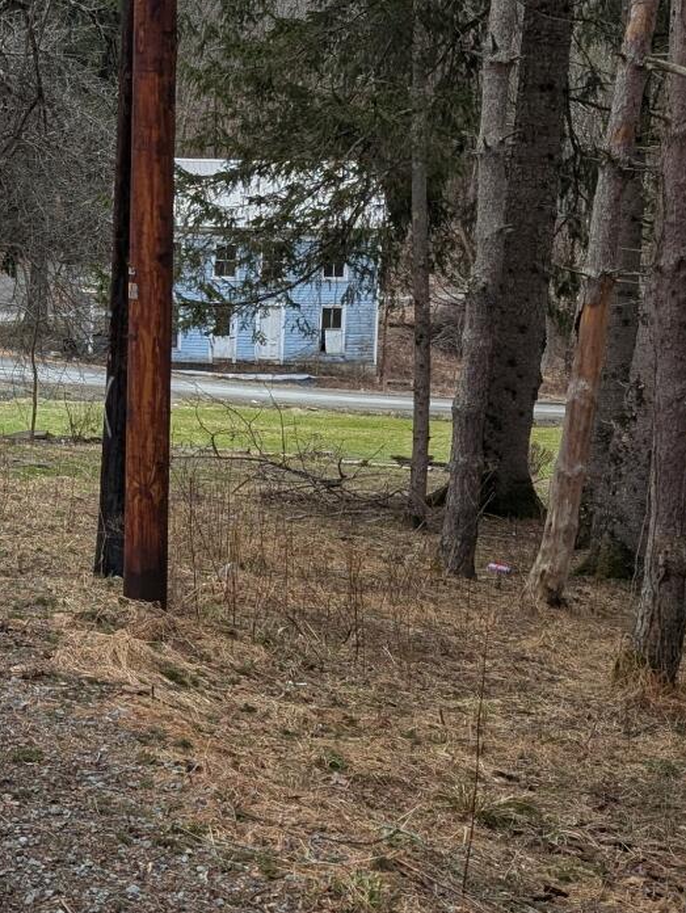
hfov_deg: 20.5
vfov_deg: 27.9
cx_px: -28
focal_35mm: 69
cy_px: 273
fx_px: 1821
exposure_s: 1/827
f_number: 1.68
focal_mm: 6.9
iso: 20
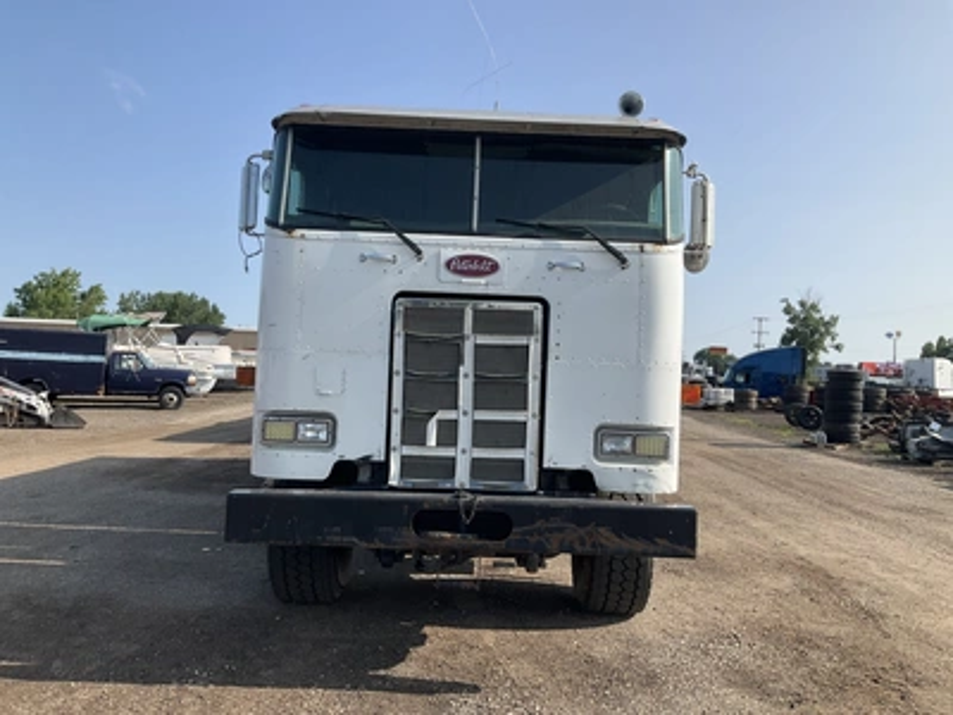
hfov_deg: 61.7
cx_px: 476
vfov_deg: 48.2
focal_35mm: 29
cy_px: 358
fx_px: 798
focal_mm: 3
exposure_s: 1/1577
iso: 25
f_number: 1.8
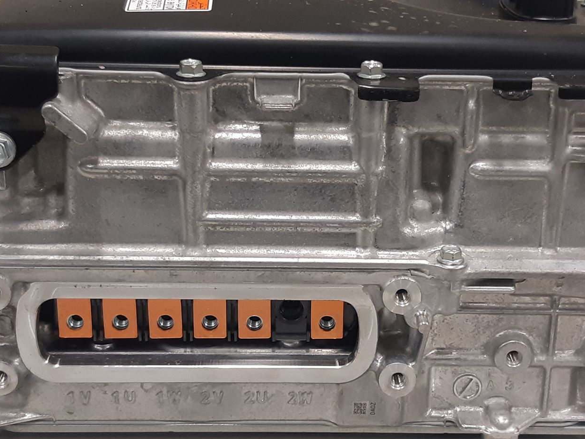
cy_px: 242
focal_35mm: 43
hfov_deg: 43.8
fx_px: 727
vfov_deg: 33.6
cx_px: 323
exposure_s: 1/50
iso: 125
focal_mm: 3.93
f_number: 1.7
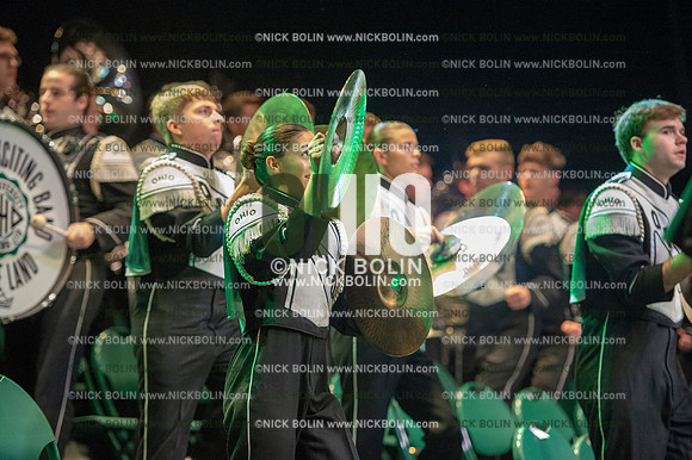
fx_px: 2882
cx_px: 346
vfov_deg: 9.1
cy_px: 230
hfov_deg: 13.7
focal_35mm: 150
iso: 8000
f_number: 2.8
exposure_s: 1/800
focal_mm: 150
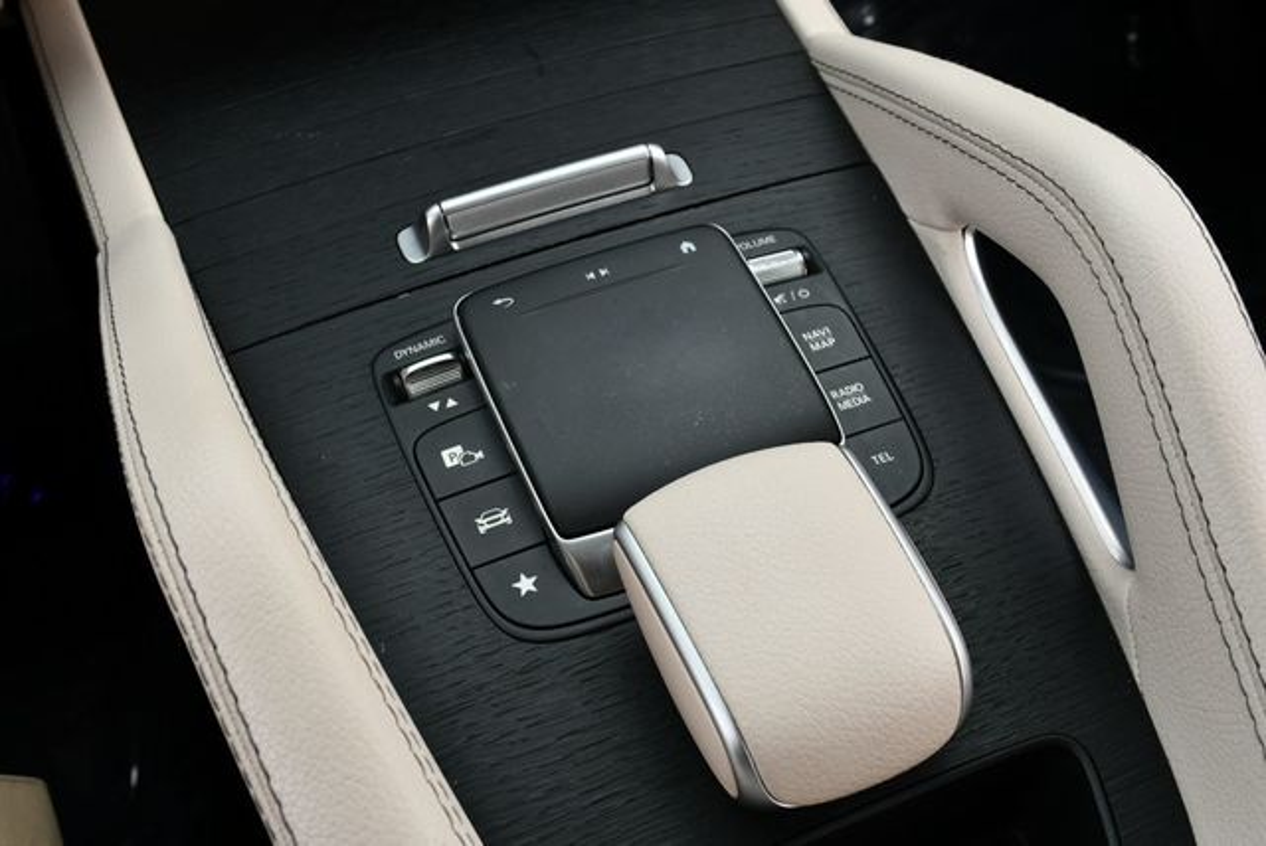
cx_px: 633
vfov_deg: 36.9
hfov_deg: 53.1
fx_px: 1267
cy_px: 423
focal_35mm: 36
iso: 360
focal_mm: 18
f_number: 5.6
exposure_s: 1/250
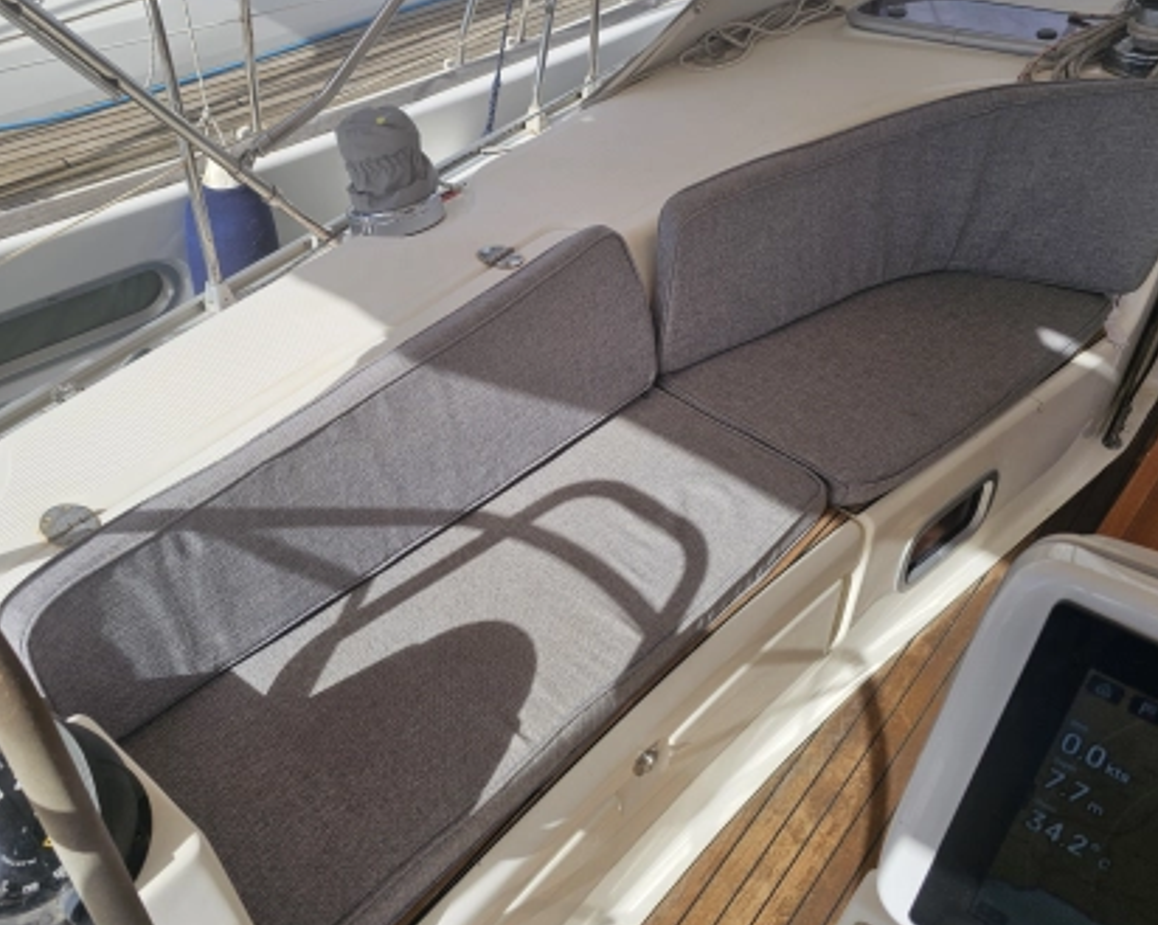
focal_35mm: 30
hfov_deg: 58.7
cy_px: 412
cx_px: 514
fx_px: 1027
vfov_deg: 48.4
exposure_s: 1/864
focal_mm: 6.3
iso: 10
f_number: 1.7
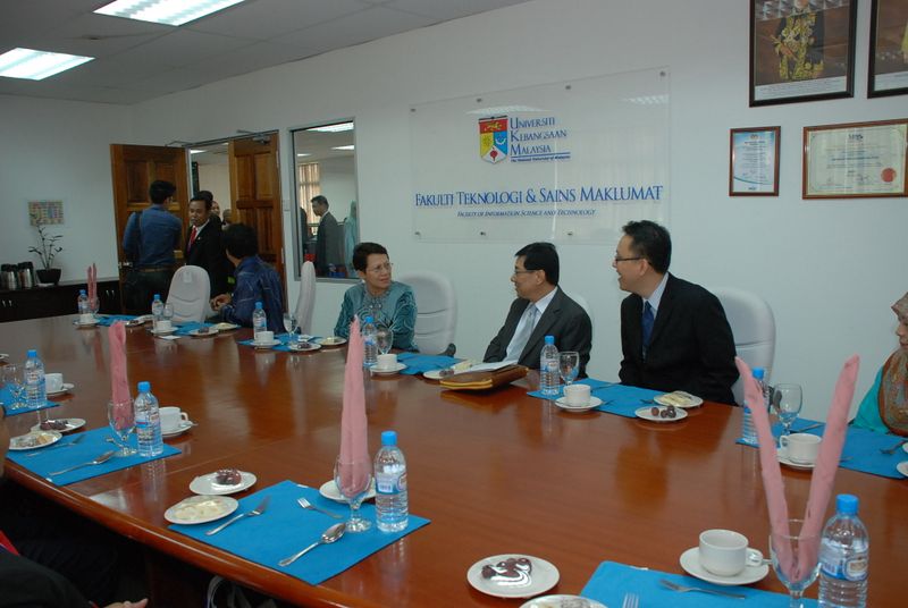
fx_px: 758
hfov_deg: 61.9
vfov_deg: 43.7
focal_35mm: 30
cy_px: 304
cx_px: 454
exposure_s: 1/80
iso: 640
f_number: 4
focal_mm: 20
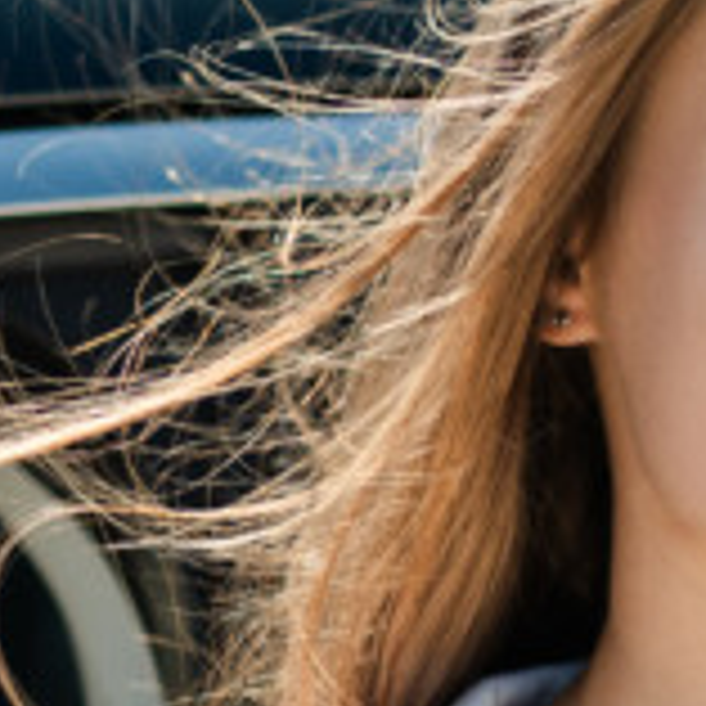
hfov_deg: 3.2
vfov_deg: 3.2
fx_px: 12737
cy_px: 958
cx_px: 229
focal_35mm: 552
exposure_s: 1/640
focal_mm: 85
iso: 160
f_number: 2.5
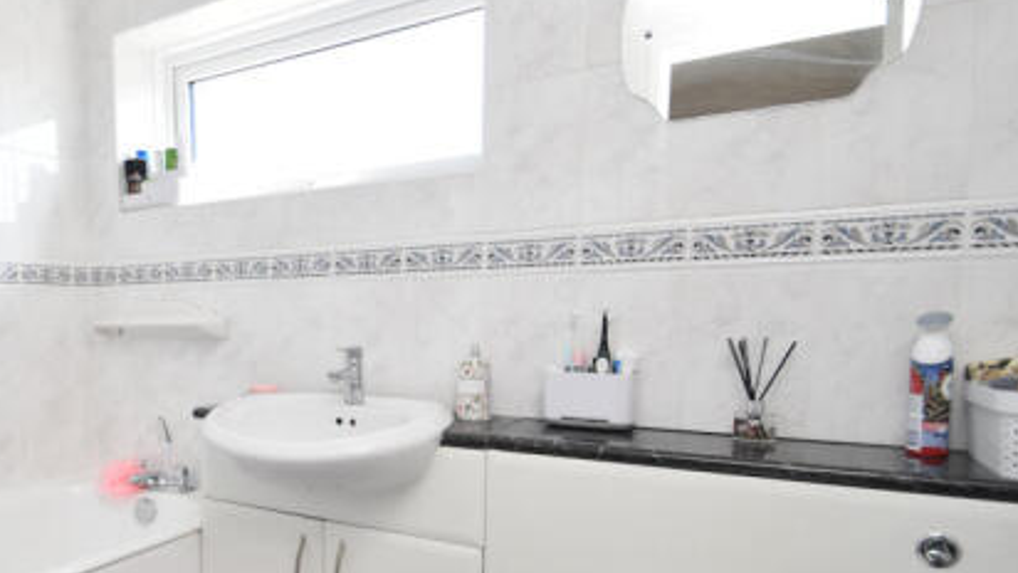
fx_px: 675
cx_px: 276
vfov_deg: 45.5
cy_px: 367
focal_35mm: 25
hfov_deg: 69.9
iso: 800
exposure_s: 1/250
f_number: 3.5
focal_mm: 10
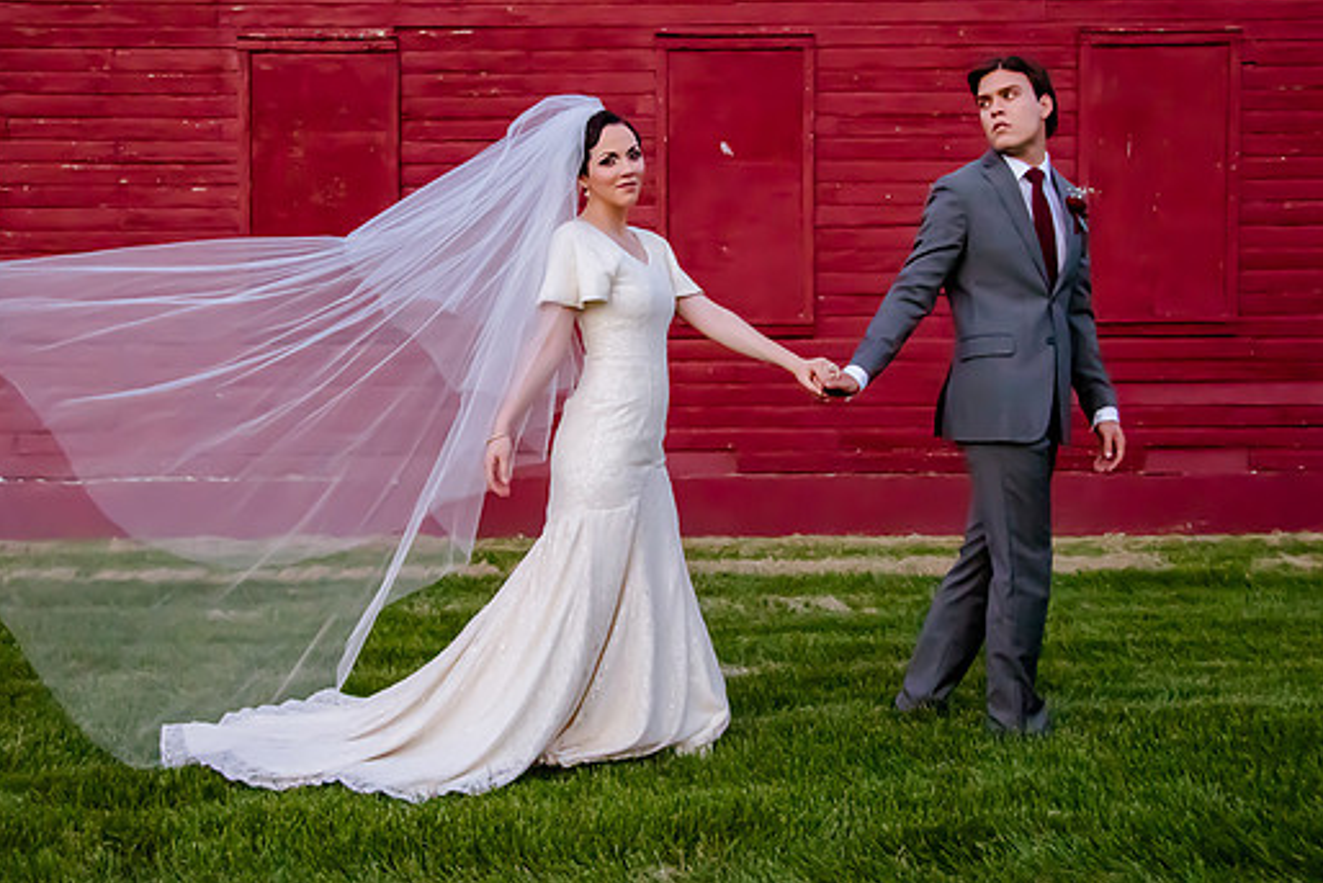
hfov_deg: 42.7
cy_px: 403
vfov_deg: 29.2
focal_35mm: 46
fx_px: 1691
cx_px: 615
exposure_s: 1/160
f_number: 4.5
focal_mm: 27
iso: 6400
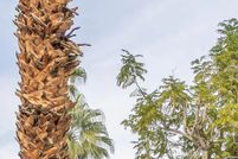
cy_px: 328
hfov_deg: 18.4
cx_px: 218
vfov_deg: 11.3
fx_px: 721
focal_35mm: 109
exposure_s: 1/2000
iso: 320
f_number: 4
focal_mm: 18
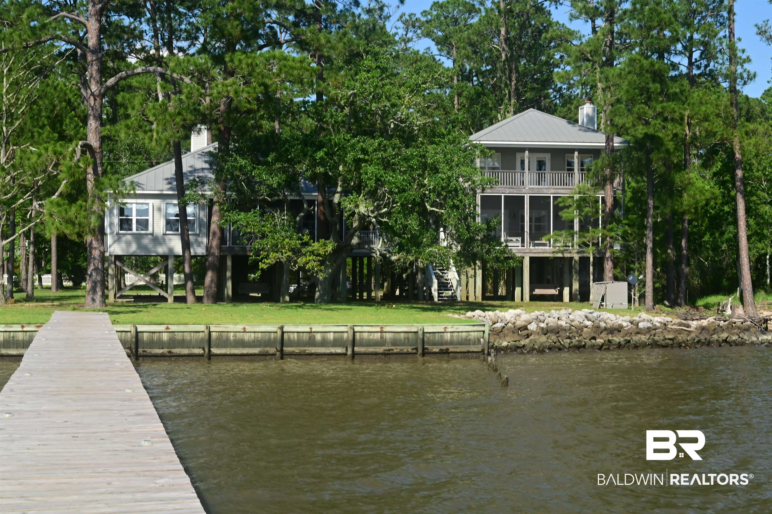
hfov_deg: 33.4
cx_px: 386
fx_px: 1287
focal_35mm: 60
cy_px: 257
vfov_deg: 22.6
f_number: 20
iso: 200
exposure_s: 1/80
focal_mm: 40
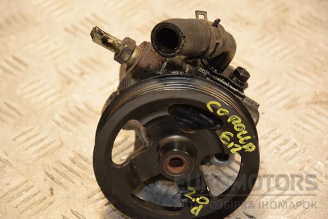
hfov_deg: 13.0
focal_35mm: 158
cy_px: 110
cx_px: 164
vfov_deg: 8.7
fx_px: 1435
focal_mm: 105
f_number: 5.6
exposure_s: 1/80
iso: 800
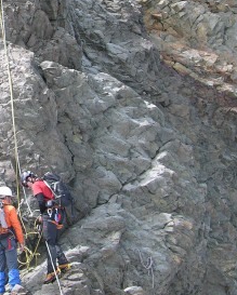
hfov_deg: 15.6
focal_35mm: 96
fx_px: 840
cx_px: -30
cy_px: 44
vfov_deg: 19.7
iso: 50
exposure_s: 1/142
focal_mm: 8.9
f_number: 4.5
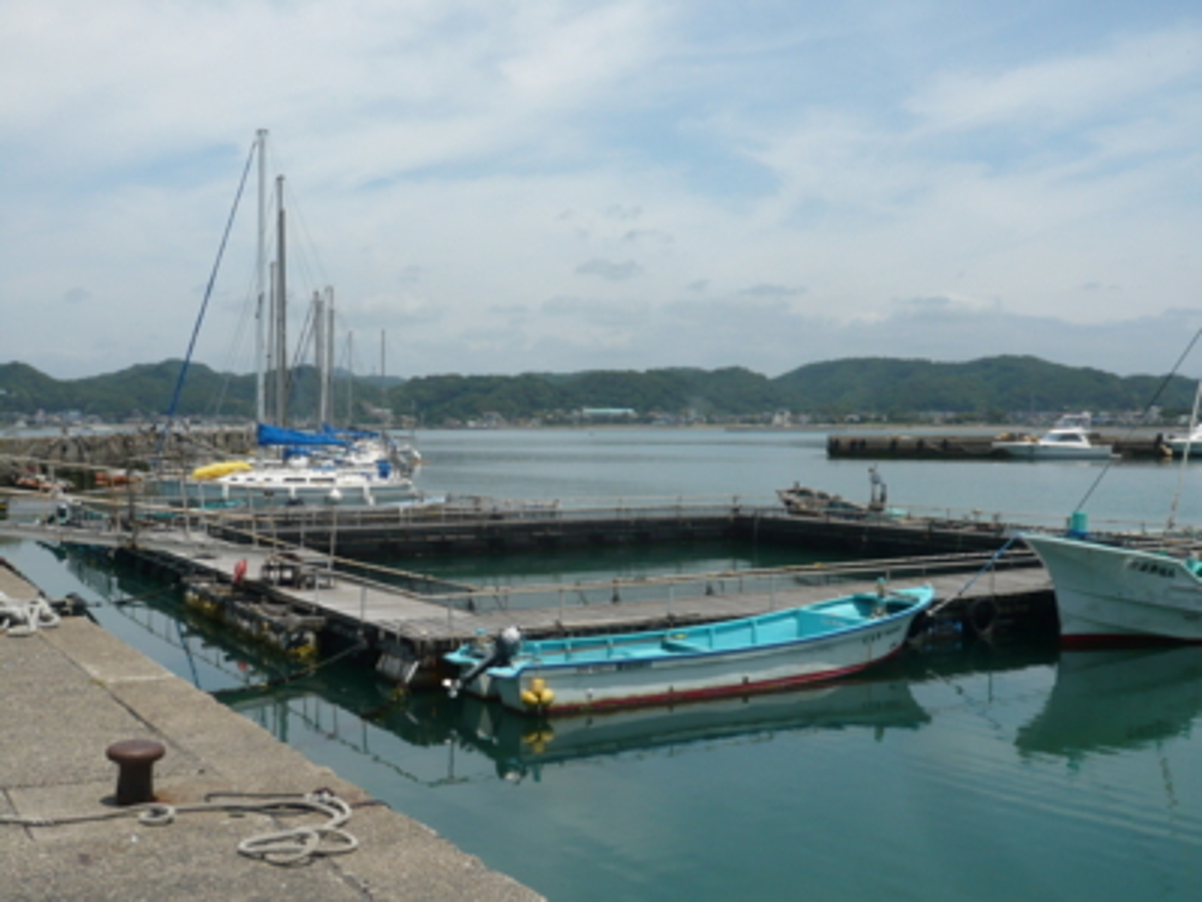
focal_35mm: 38
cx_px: 601
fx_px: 1320
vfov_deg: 37.7
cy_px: 451
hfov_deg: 49.0
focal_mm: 6.2
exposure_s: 1/320
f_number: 9
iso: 100
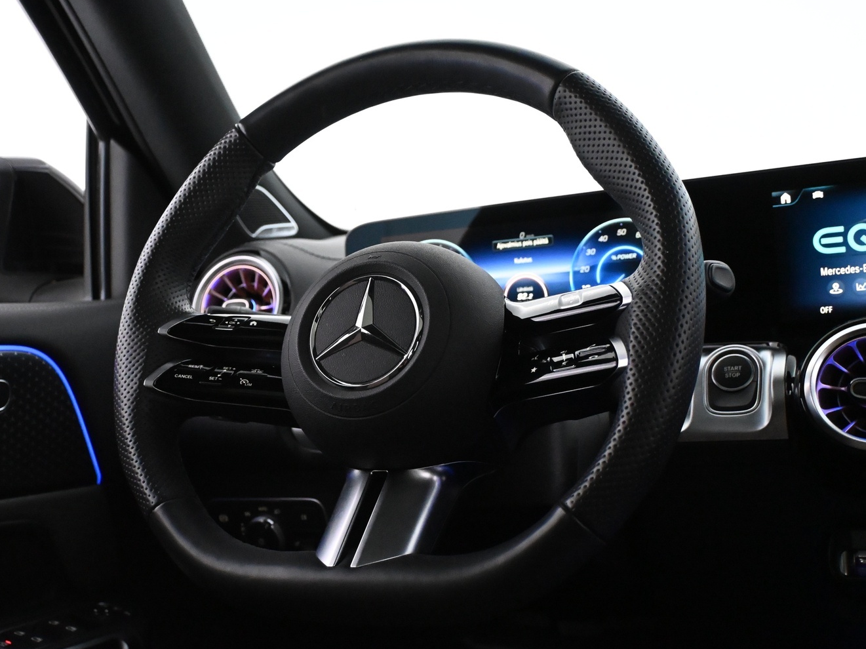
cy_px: 323
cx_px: 368
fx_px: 1173
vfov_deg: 30.9
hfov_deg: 40.4
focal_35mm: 47
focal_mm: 26.5
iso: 7200
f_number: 4.5
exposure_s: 1/60
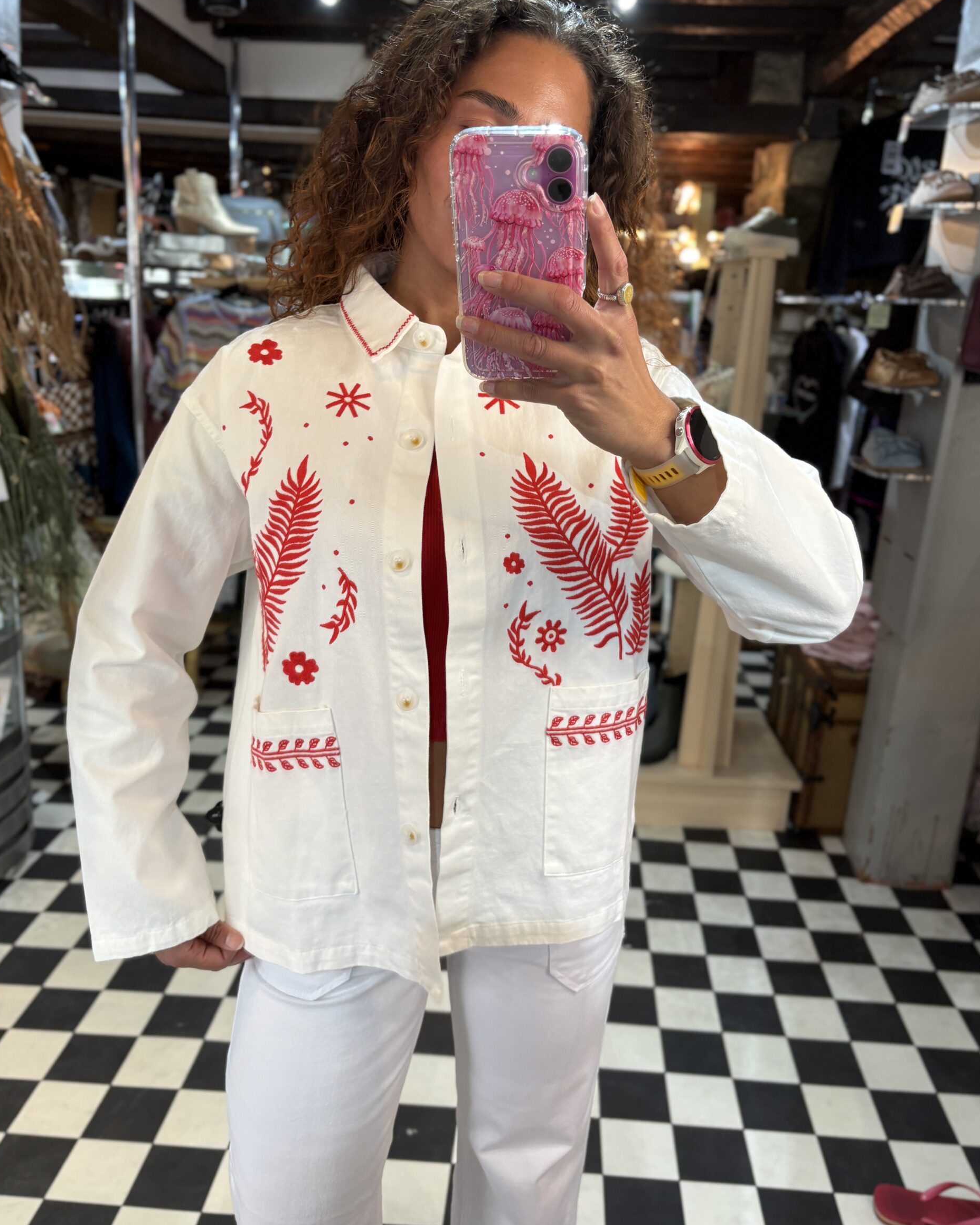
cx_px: 502
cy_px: 576
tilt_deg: -25.5
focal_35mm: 28
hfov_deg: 51.5
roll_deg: -3.2
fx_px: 1015
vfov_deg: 62.2
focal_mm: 5.96
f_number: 1.6
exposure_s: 1/100
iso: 100
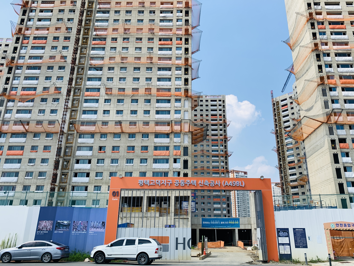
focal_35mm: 29
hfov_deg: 61.5
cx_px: 194
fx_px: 297
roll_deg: -0.7
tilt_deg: +21.1
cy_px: 121
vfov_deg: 48.2
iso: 25
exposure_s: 1/2364
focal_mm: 4.25
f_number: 1.8
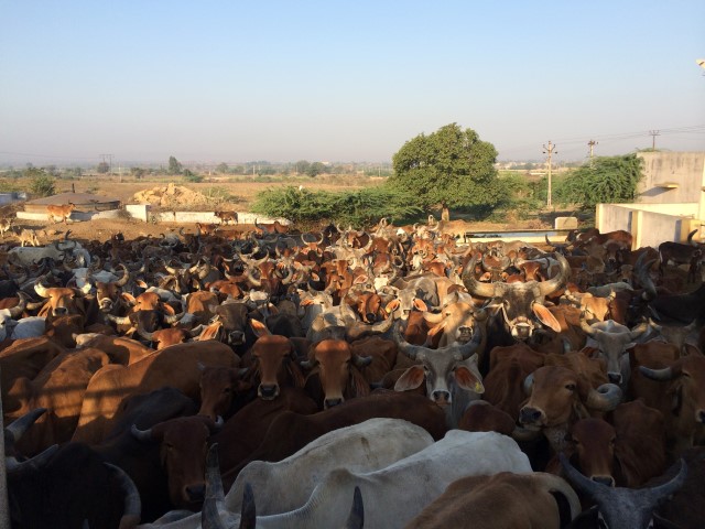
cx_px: 352
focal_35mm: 30
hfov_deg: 60.0
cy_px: 264
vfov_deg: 46.8
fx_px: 611
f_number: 2.2
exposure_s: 1/1140
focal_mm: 4.12
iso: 40
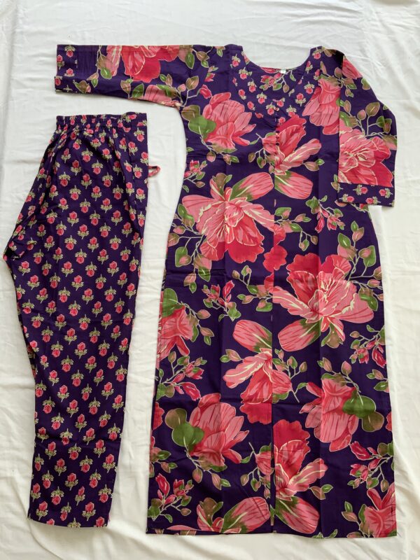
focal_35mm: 29
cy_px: 280
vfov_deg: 61.7
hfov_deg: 48.2
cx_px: 210
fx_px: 469
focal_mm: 3
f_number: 1.8
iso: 16
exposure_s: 1/344
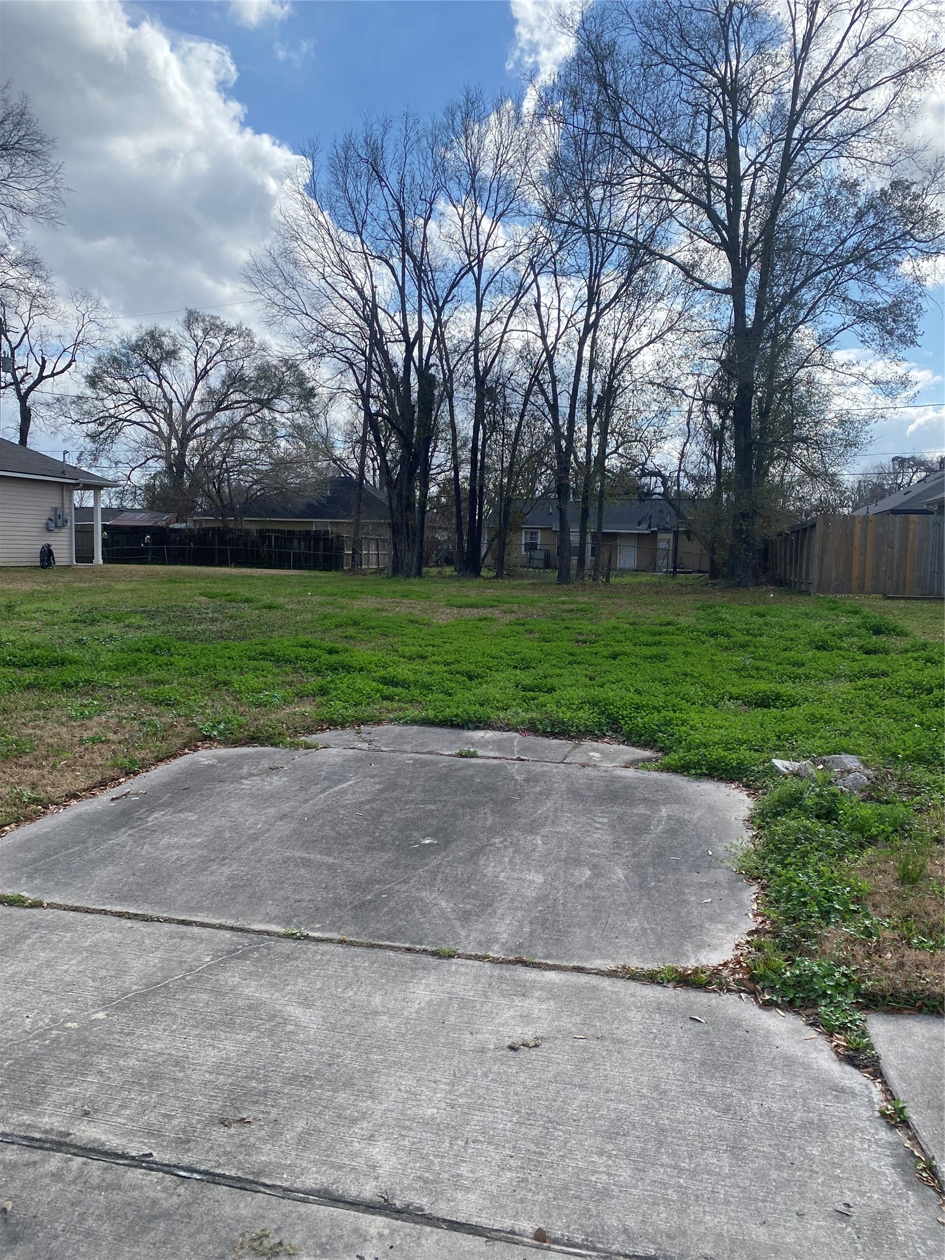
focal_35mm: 26
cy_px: 630
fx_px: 946
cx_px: 472
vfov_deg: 67.3
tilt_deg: -2.2
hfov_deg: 53.1
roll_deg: -0.5
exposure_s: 1/3300
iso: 32
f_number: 1.8
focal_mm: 4.25
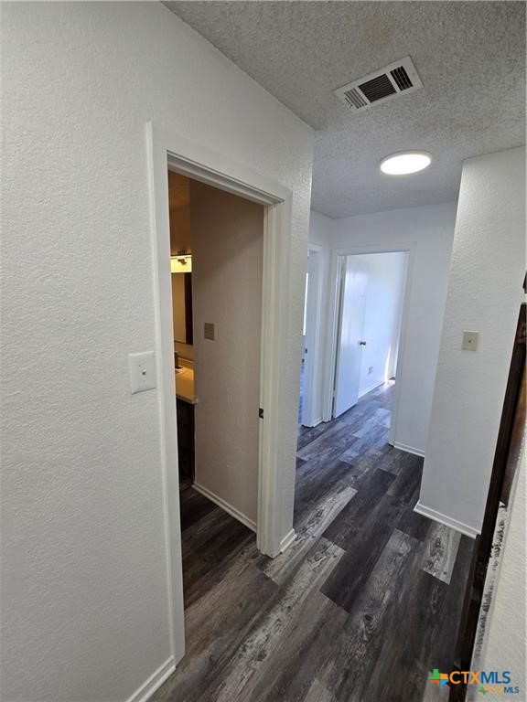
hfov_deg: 89.9
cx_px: 264
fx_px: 264
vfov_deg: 106.2
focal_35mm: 13
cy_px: 351
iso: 64
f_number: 2.2
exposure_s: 1/120
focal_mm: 2.2
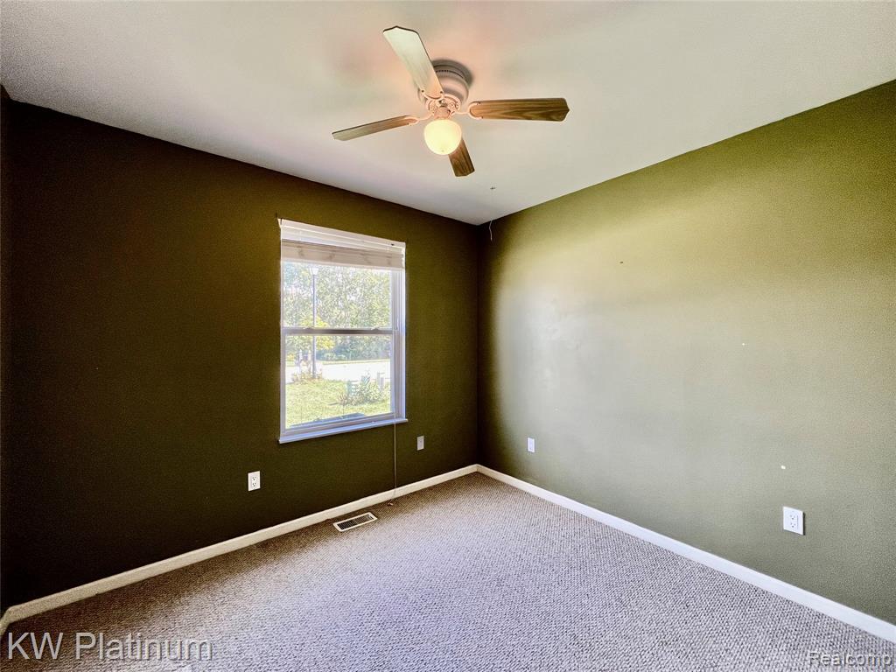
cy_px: 336
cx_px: 448
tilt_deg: -0.7
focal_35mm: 13
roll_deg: +0.4
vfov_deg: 89.9
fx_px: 336
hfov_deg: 106.2
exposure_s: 1/120
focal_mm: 1.57
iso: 100
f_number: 1.8
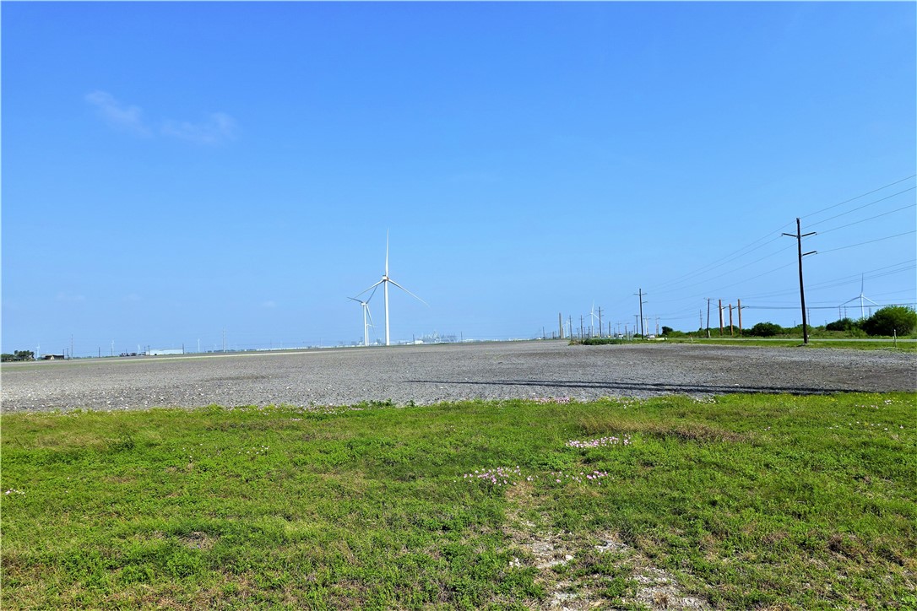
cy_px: 306
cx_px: 458
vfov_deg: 53.1
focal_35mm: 24
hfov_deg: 73.7
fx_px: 611
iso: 100
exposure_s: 1/1000
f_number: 5
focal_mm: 9
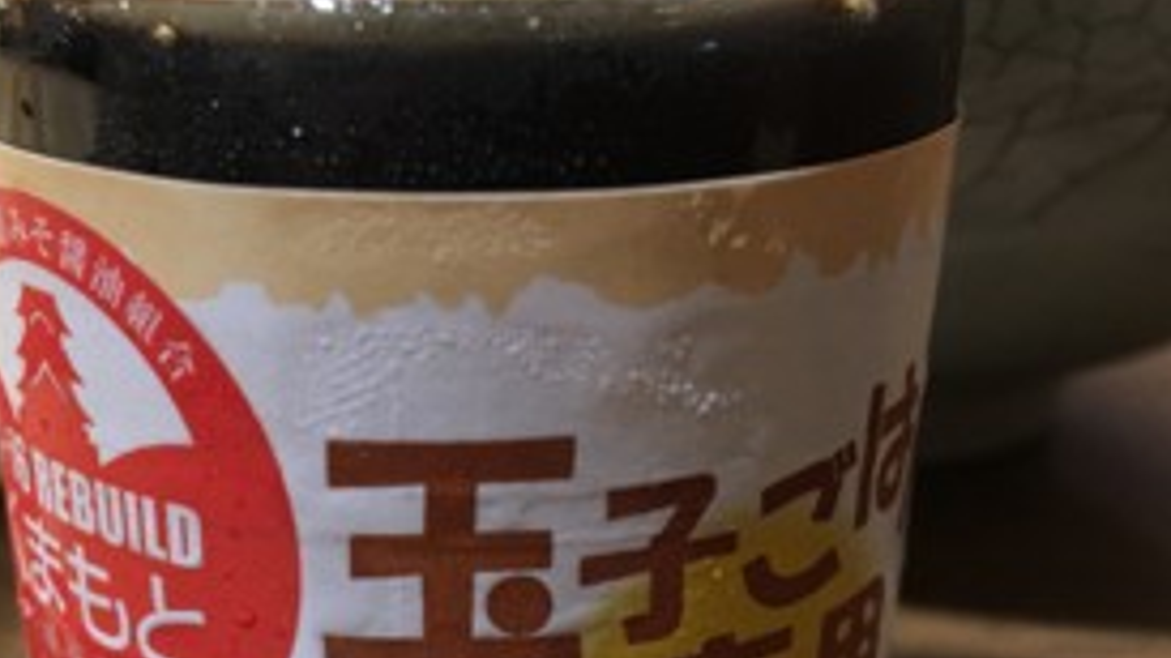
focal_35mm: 52
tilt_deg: -25.4
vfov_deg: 22.5
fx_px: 1614
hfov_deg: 39.6
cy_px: 598
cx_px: 427
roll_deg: +1.7
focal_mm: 4.15
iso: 40
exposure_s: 1/30
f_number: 2.2
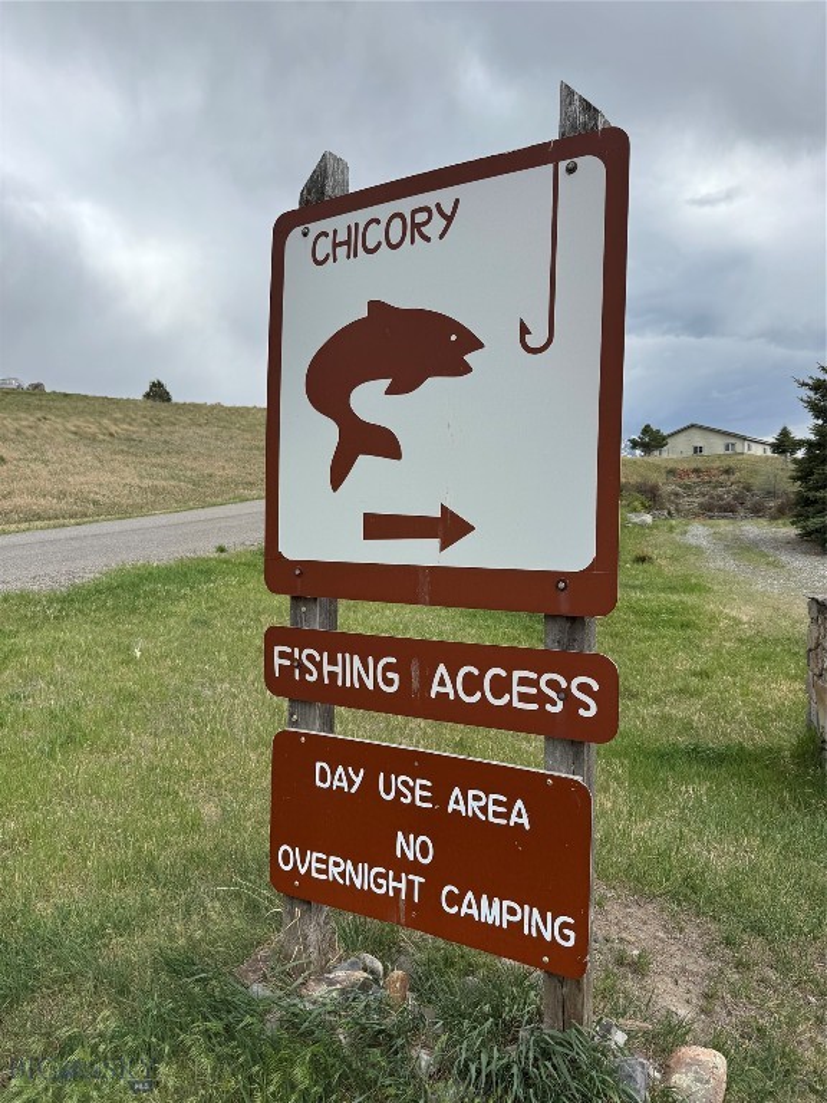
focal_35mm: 24
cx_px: 414
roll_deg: -0.7
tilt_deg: -2.5
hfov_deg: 56.8
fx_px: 765
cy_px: 552
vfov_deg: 71.6
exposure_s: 1/3096
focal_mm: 6.76
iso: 80
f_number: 1.78
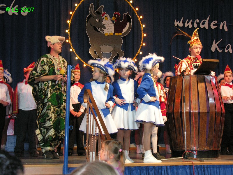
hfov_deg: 30.3
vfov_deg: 22.9
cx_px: 116
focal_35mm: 64
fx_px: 431
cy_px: 88
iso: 200
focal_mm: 16.4
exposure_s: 1/30
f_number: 4
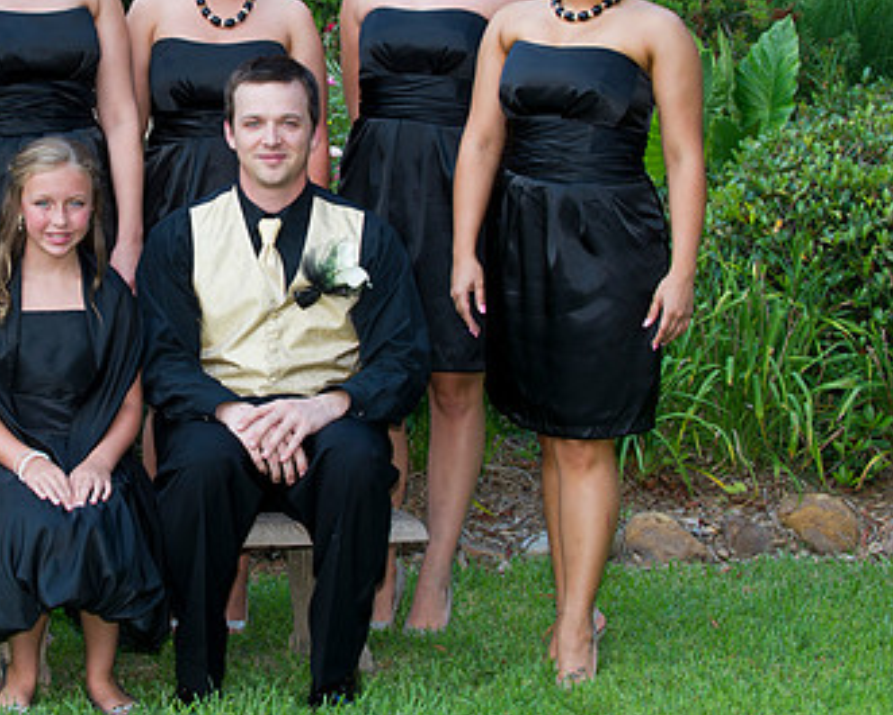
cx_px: 113
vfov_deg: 13.4
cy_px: 213
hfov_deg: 16.5
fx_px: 3040
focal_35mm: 115
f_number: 5.6
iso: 800
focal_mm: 70
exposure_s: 1/125
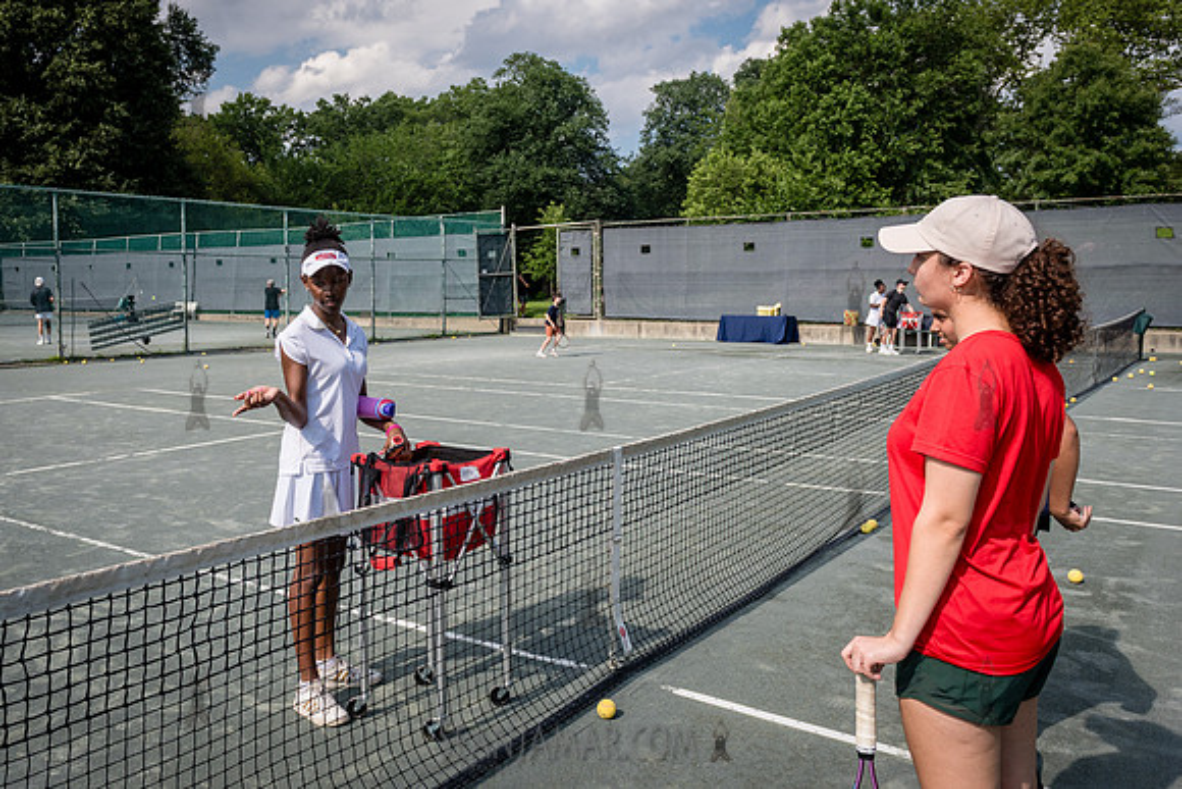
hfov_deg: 61.7
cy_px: 360
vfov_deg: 43.6
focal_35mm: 30
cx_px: 525
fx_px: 986
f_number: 4.5
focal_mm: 24
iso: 250
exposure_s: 1/1250
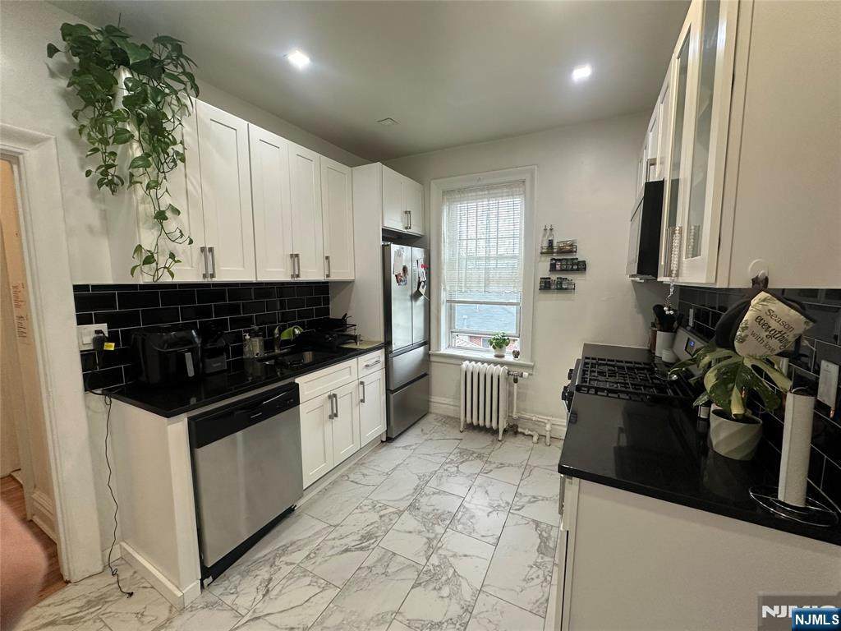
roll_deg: -0.4
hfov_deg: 102.1
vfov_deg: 85.7
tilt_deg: -5.8
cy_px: 316
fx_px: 340
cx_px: 420
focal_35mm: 14
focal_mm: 2.22
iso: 200
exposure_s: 1/120
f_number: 2.2
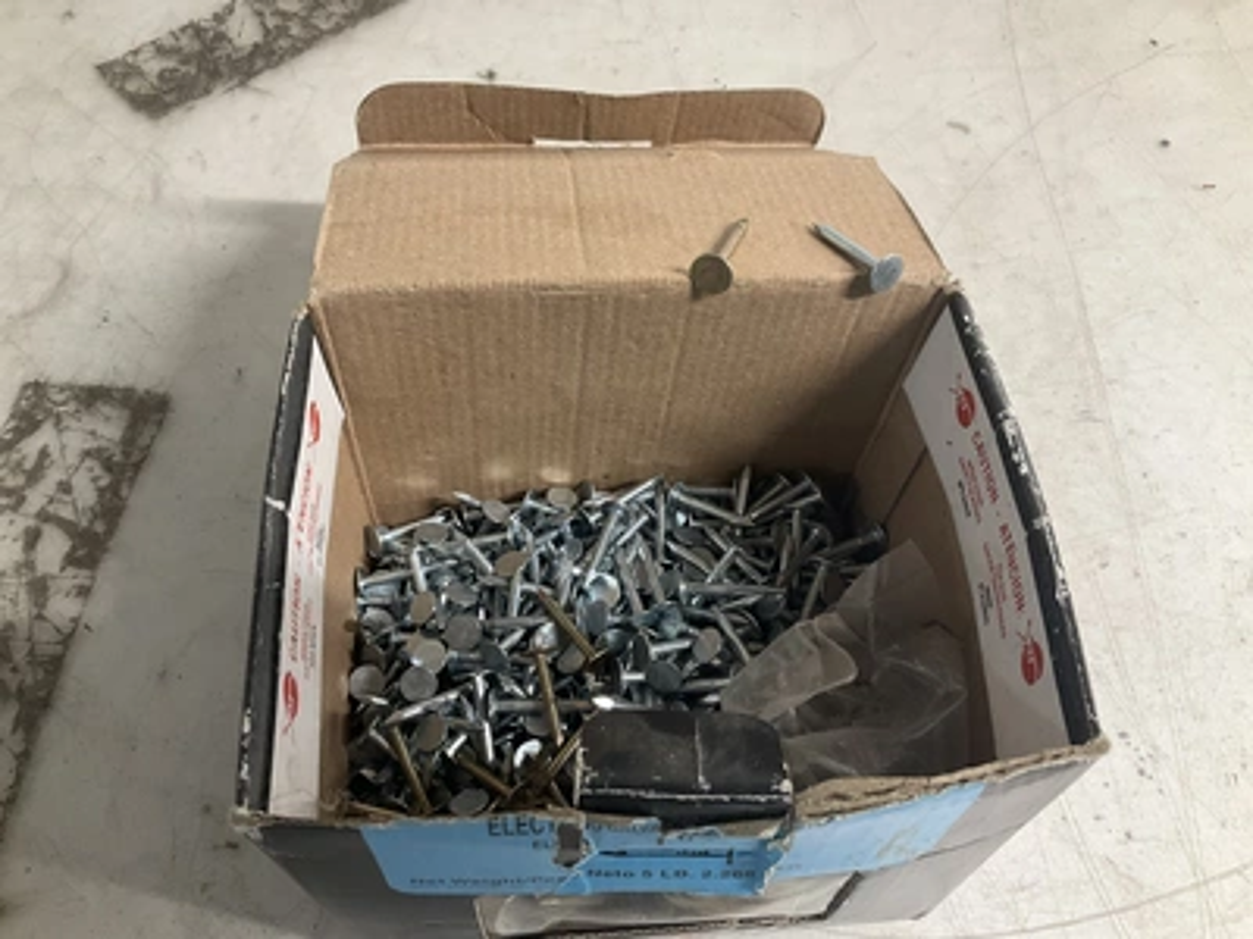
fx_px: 1050
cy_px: 470
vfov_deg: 48.2
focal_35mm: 29
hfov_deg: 61.7
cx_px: 626
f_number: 1.8
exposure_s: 1/60
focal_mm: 3
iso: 80
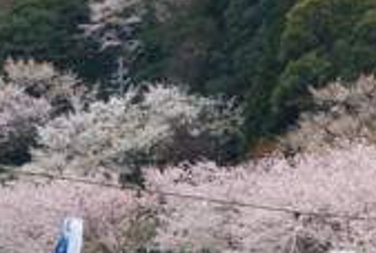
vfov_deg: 3.9
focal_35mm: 354
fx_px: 3711
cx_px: 583
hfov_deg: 5.7
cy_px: 335
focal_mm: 50
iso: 100
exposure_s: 1/160
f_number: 8
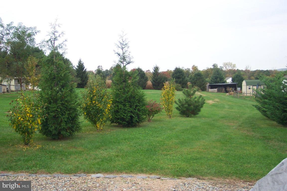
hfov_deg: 50.7
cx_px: 144
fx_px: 303
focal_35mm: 38
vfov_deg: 35.1
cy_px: 96
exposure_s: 1/500
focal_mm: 8
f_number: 2.8
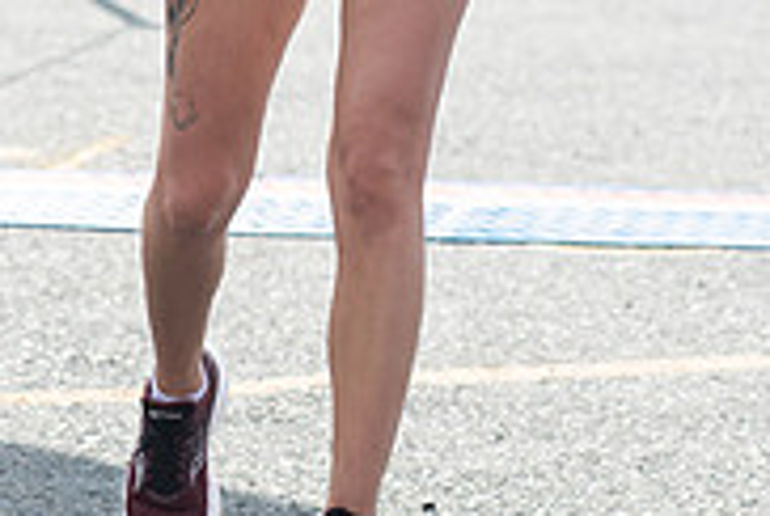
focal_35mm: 289
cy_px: -333
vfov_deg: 4.7
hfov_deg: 7.1
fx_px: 6191
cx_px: 241
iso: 250
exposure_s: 1/1600
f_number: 4.5
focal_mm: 70
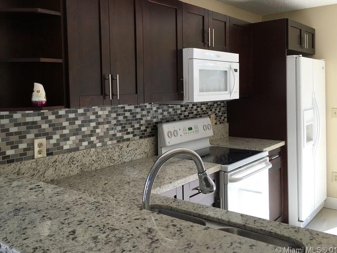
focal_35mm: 35
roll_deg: +0.5
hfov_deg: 52.6
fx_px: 341
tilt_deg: -1.5
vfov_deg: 40.5
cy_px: 103
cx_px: 157
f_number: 2.2
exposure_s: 1/188
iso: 25
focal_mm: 4.15
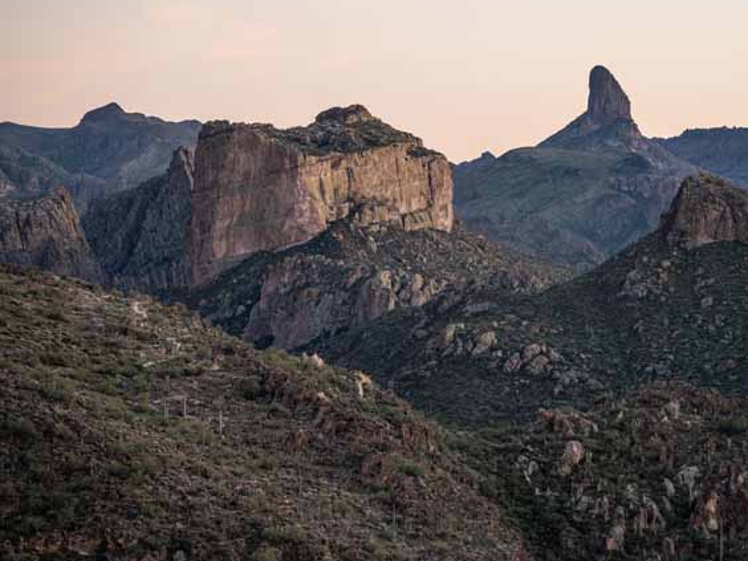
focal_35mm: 135
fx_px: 2917
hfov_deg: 14.6
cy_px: 214
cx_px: 488
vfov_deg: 11.0
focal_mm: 99
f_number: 4
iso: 360
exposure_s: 1/100
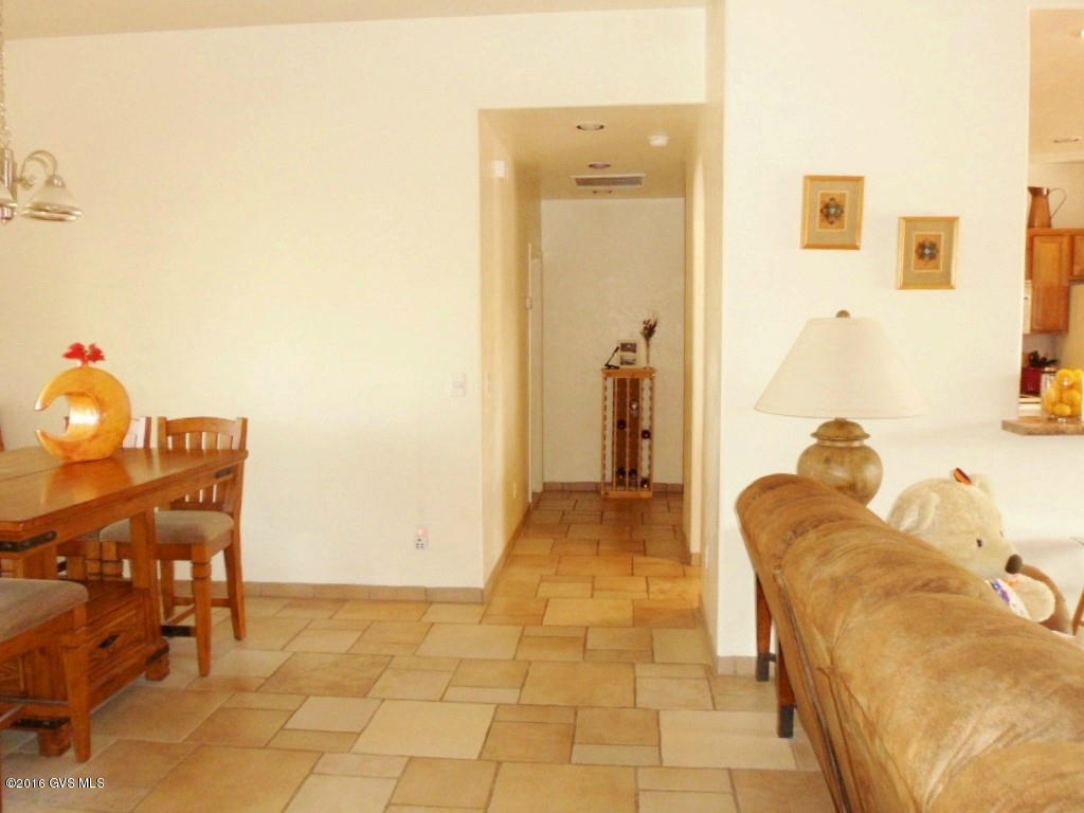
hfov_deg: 65.3
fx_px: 846
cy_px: 406
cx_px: 542
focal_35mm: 27
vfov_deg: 51.4
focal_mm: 4.9
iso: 240
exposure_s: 1/30
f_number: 3.3
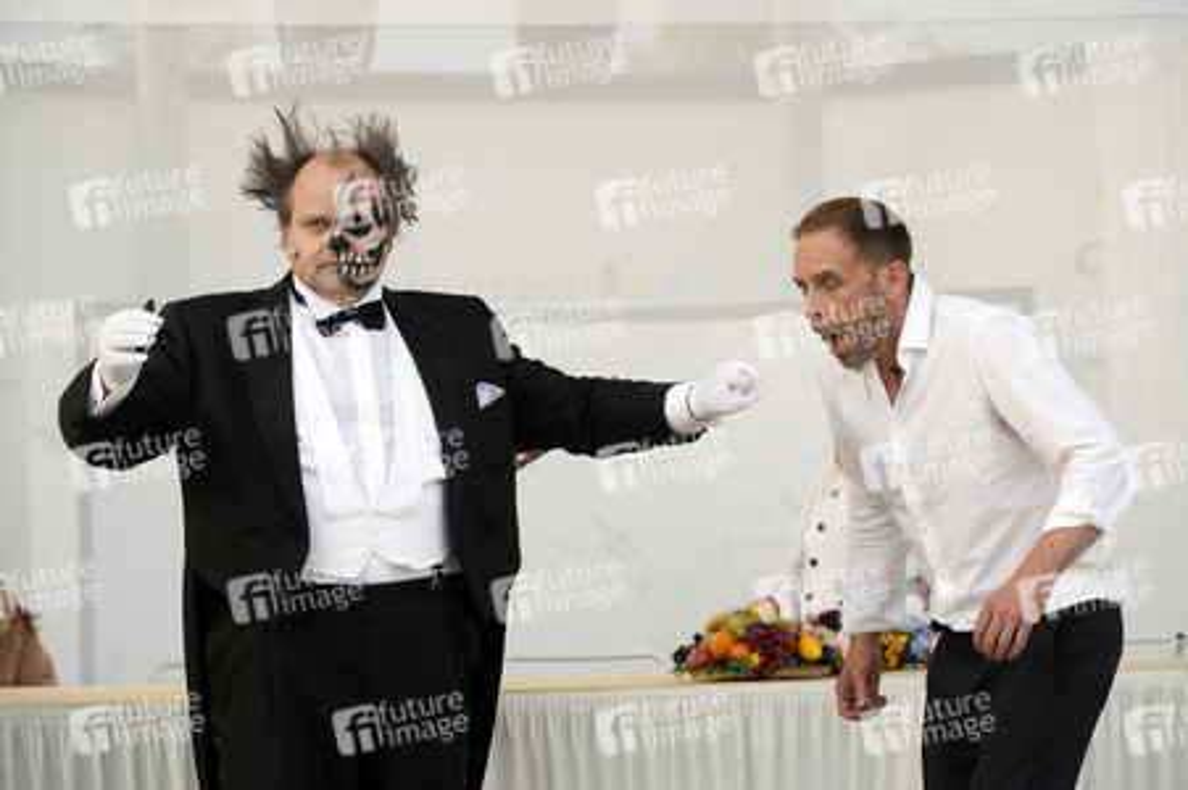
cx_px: 594
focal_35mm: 109
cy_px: 395
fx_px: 3594
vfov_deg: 12.5
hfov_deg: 18.8
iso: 640
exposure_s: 1/200
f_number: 6.3
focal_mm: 109
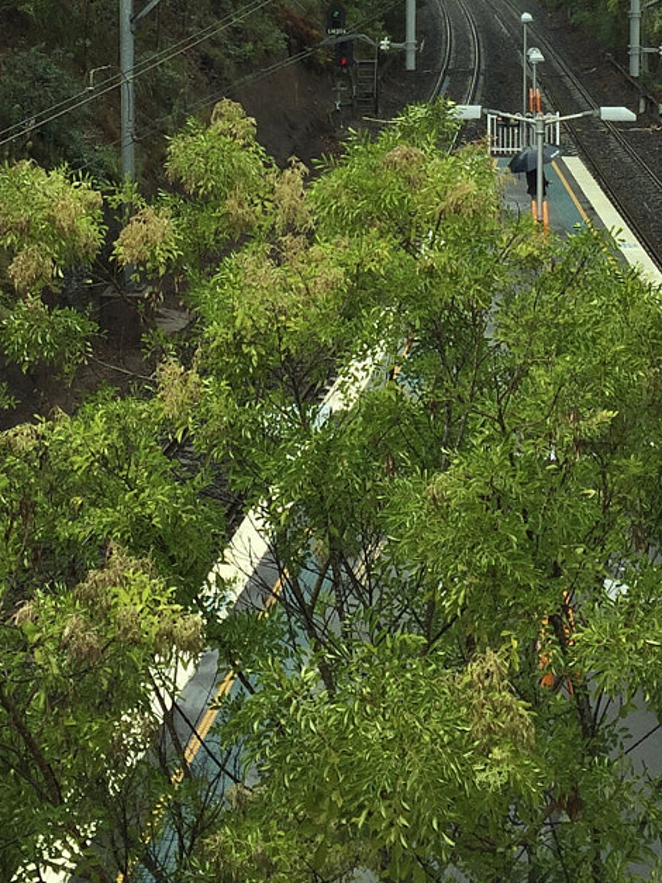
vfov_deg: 25.1
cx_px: 387
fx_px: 1888
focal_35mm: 74
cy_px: 11
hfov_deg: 19.9
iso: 32
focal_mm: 4.15
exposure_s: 1/265
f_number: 2.2
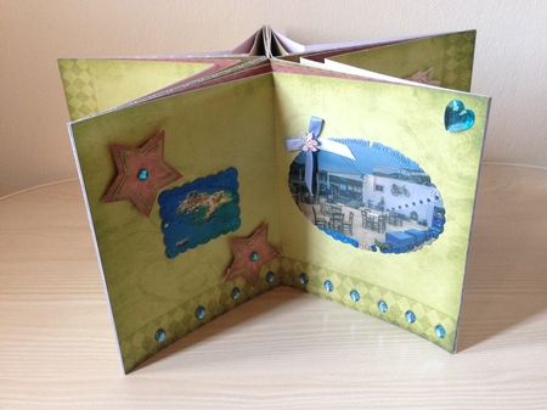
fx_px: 521
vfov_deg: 42.9
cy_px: 205
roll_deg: +0.3
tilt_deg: -25.6
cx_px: 274
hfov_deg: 55.4
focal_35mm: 33
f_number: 2.4
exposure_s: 1/20
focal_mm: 4.12
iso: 160
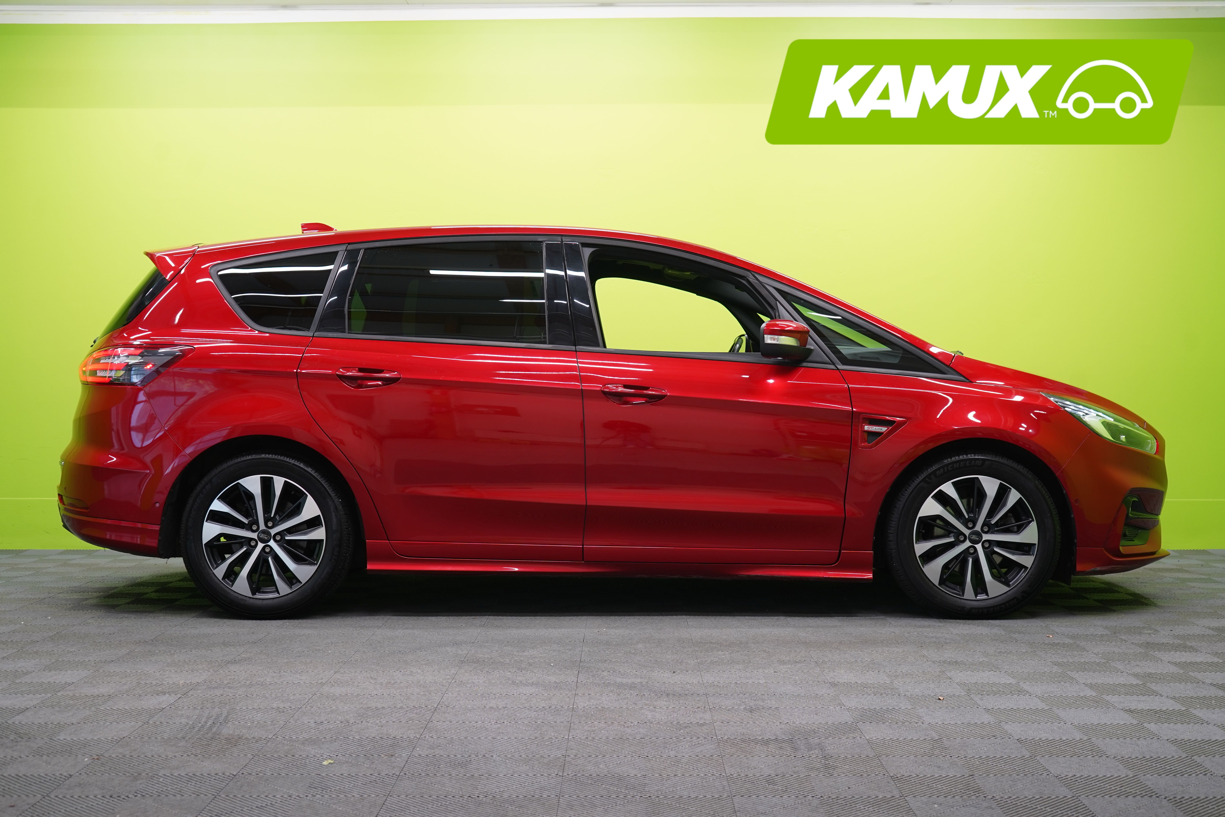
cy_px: 408
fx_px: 1531
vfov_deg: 29.9
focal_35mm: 45
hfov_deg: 43.6
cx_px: 612
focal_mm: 45
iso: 400
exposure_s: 1/25
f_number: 5
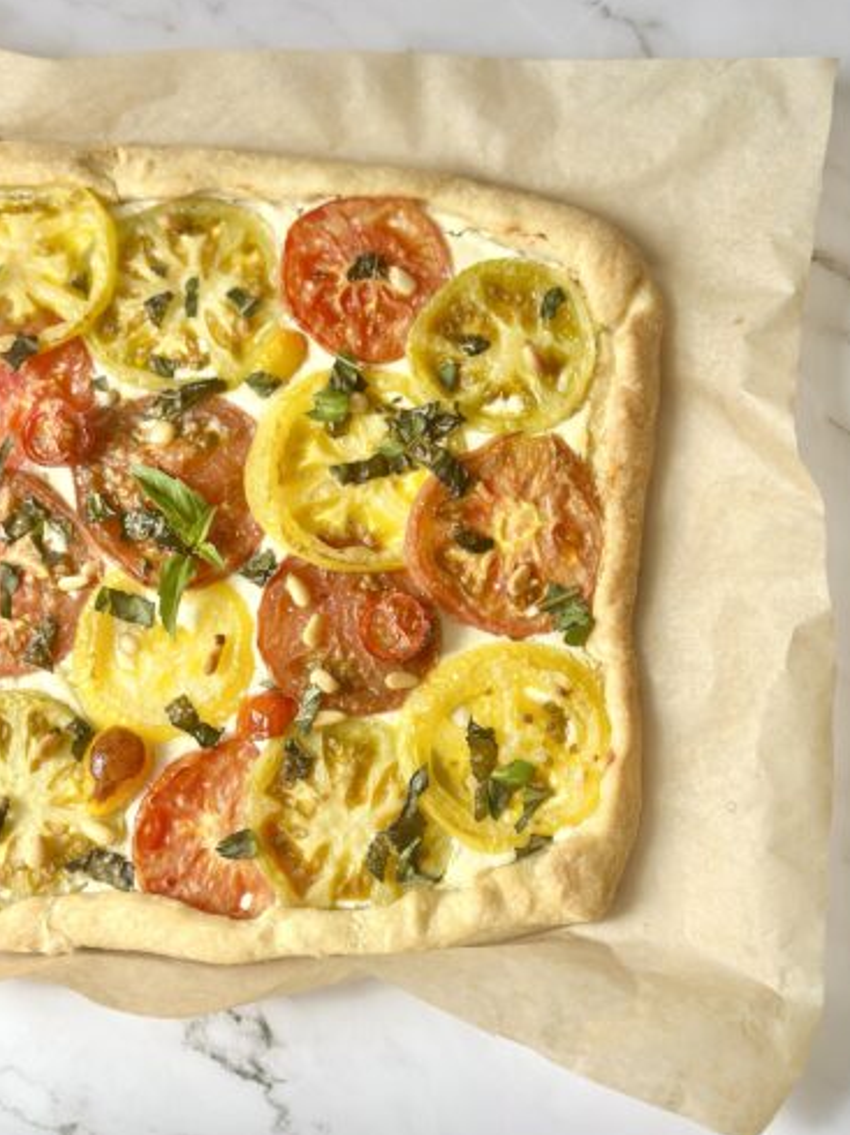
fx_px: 1606
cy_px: 563
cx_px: 430
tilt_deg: -82.8
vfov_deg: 38.9
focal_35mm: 49
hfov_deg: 29.7
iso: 80
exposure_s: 1/1357
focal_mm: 6.86
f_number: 1.78
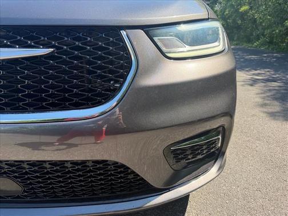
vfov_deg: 56.8
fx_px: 200
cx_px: 144
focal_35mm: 24
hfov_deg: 71.6
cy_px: 108
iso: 80
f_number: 1.78
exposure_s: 1/868
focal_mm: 6.76
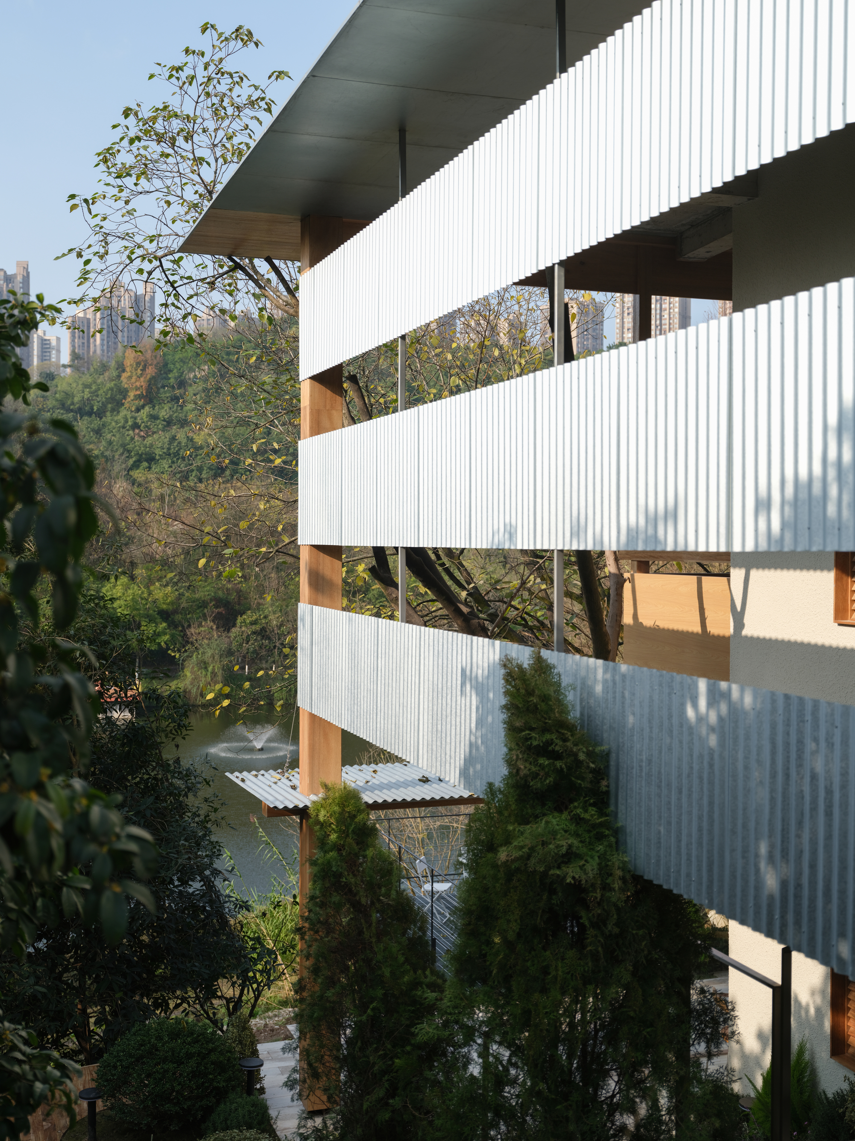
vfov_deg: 44.8
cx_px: 428
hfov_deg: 34.3
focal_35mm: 42
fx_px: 1383
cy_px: 570
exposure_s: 1/420
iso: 100
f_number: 4
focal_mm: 52.7
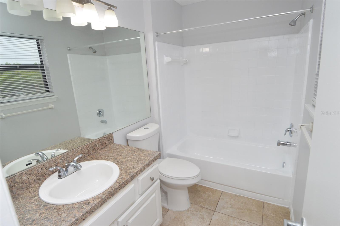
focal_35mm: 18
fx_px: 170
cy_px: 113
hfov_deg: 90.1
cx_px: 170
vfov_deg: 67.3
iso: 400
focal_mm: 12
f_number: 5.6
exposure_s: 1/125
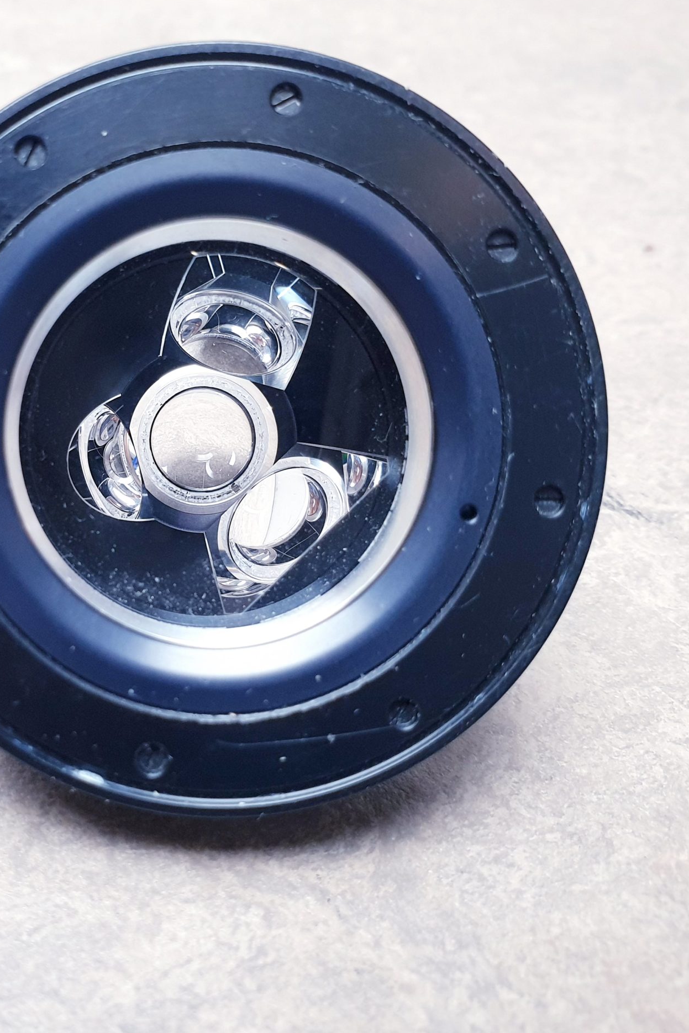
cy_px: 513
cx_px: 119
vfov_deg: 51.9
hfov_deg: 34.6
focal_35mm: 37
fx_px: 1062
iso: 160
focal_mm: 4.3
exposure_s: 1/50
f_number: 2.4
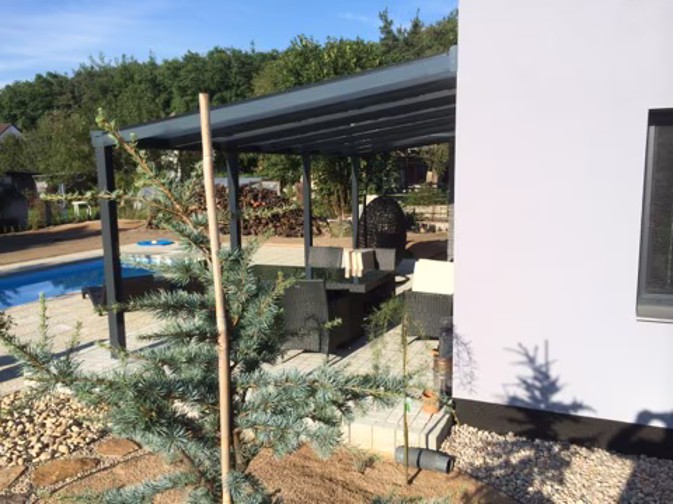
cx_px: 336
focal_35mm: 30
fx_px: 583
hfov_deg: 60.0
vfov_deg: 46.8
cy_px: 252
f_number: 2.2
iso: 32
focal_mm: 4.12
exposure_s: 1/1866
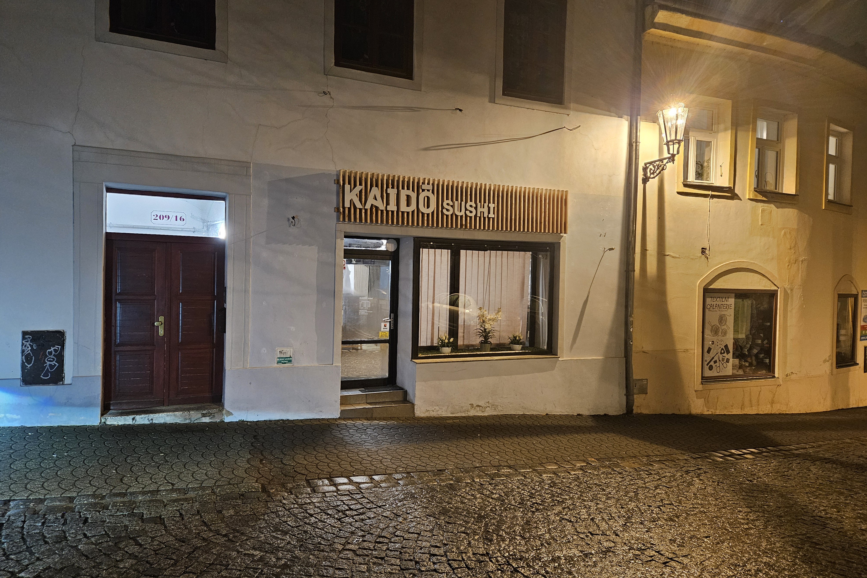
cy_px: 286
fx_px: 578
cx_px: 433
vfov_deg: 53.1
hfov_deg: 73.7
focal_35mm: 24
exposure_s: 1/25
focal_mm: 5.4
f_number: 1.8
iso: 500
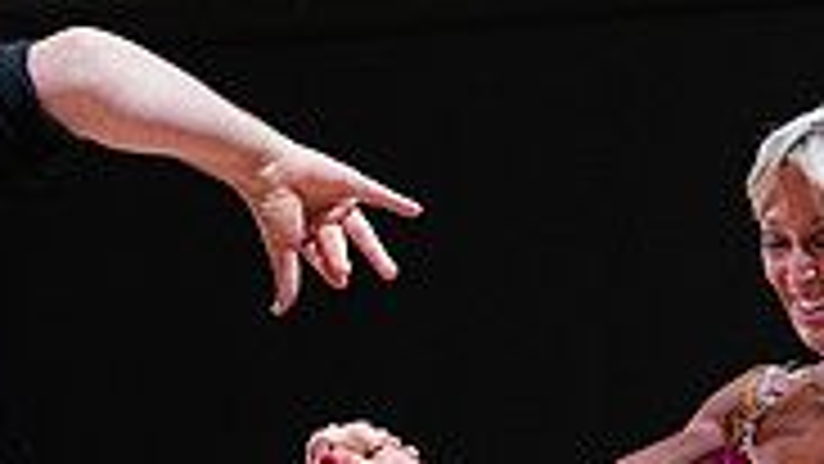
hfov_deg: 7.5
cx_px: 331
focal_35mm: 286
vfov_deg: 4.2
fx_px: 6250
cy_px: 766
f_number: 4
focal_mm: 86
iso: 1250
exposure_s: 1/500
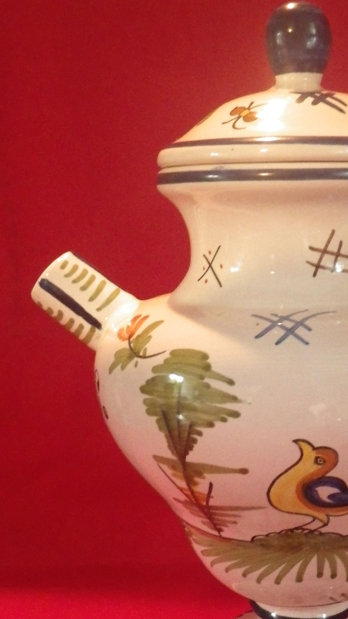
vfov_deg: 39.5
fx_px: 853
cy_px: 405
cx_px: 298
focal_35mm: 52
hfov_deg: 22.6
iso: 800
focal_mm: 6.1
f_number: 3.8
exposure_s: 1/13
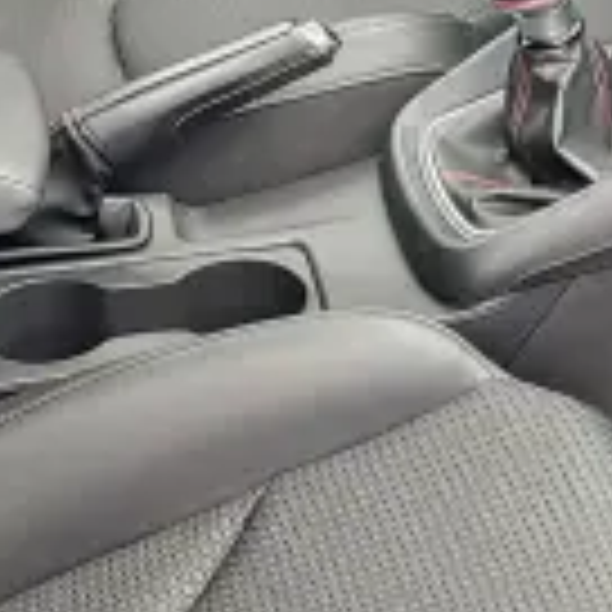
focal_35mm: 96
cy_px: 90
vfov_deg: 17.9
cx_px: 477
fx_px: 1920
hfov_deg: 18.0
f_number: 1.8
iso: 181
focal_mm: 5.56
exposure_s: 1/100
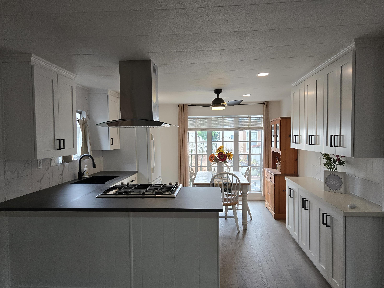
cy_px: 150
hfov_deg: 71.6
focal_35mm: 24
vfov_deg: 56.8
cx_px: 190
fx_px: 266
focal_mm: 5.4
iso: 160
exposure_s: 1/180
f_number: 1.8
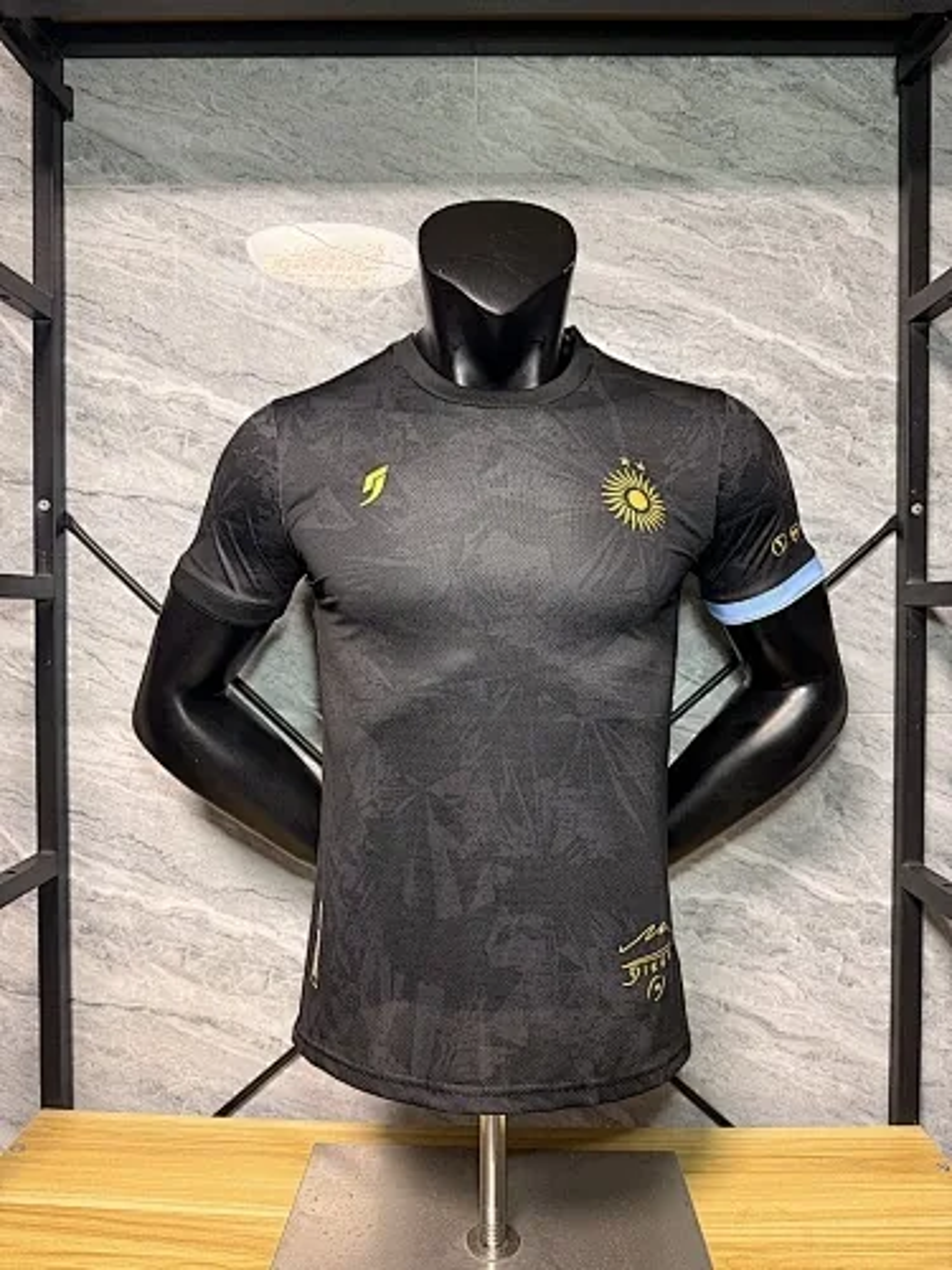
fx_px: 880
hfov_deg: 56.8
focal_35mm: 24
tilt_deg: -1.3
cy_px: 635
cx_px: 476
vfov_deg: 71.6
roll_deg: -0.5
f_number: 1.78
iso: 250
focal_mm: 6.76
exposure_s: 1/50
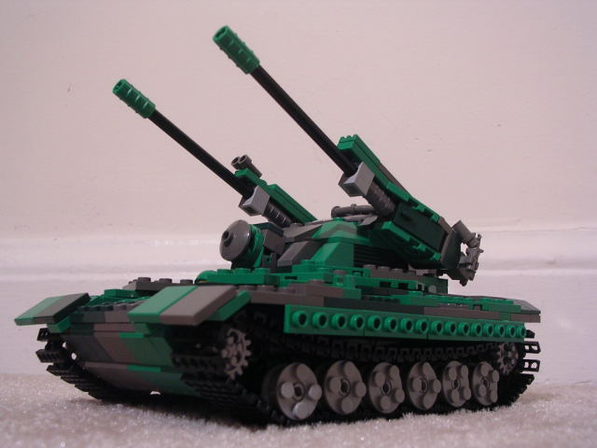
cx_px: 298
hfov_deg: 43.9
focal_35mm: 43
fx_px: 742
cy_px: 224
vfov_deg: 33.6
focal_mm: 6.6
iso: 182
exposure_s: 1/3.5
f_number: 3
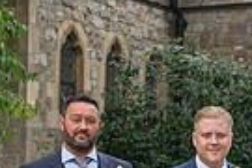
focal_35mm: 153
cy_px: 233
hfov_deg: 13.2
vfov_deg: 8.8
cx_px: 280
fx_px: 1071
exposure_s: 1/500
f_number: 3.2
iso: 100
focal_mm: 35
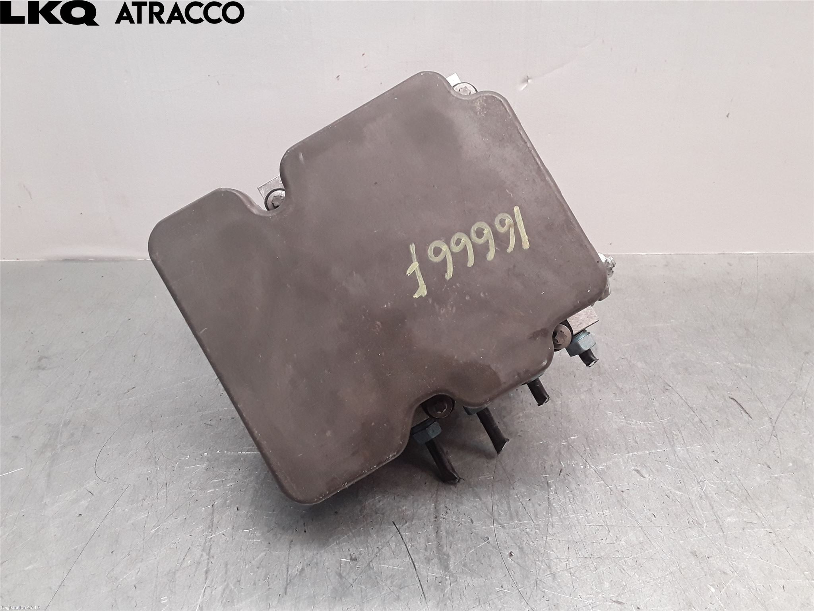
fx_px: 658
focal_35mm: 28
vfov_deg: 49.7
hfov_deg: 63.4
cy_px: 306
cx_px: 407
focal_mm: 2.91
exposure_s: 1/100
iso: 100
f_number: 1.9
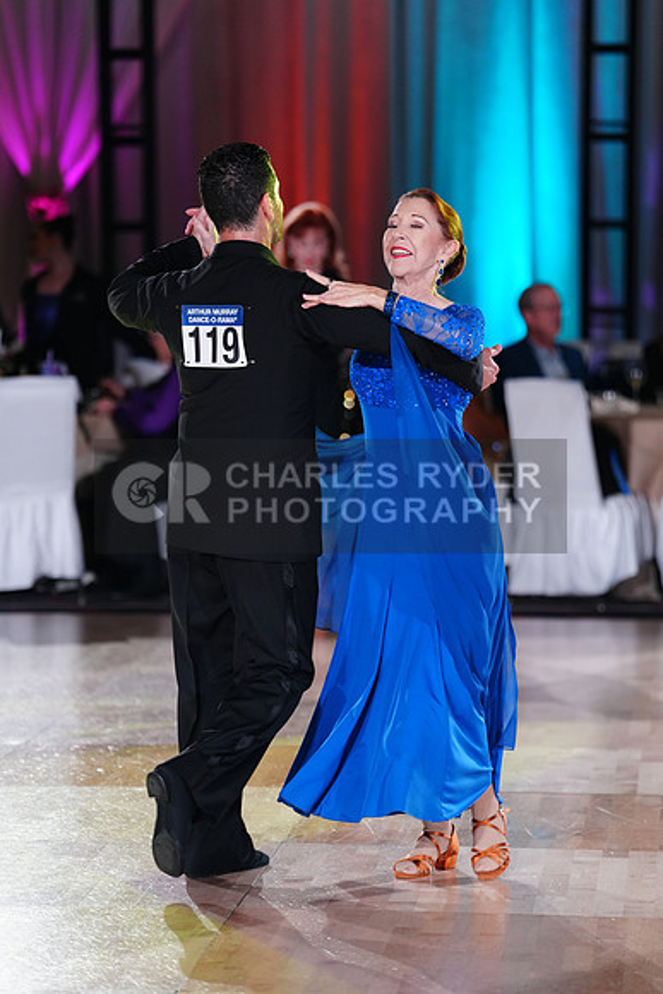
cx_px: 332
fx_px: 3975
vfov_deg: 14.2
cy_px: 497
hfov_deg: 9.5
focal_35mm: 144
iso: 1600
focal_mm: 144
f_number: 2.8
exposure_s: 1/400
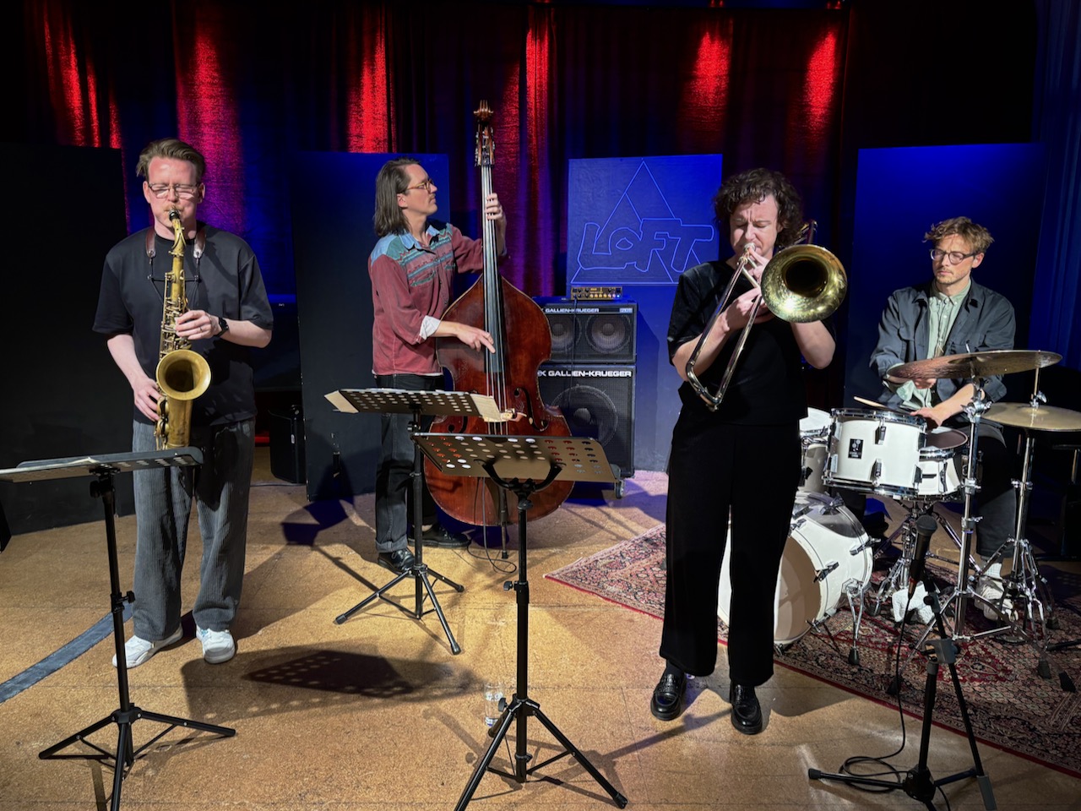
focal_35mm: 26
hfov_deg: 67.3
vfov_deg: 53.1
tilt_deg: -10.7
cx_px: 540
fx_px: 812
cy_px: 406
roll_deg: -0.5
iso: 160
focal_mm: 5.96
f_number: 1.6
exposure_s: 1/60
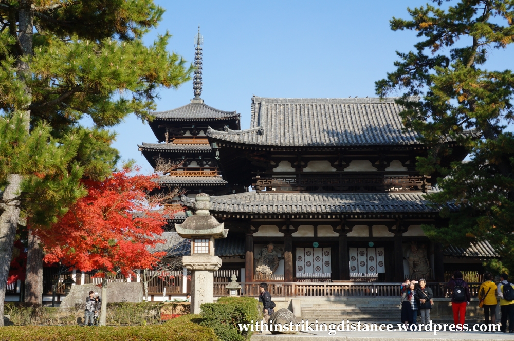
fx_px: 727
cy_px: 170
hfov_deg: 38.9
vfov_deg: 26.4
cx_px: 257
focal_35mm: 51
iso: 200
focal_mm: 34
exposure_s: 1/160
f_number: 13
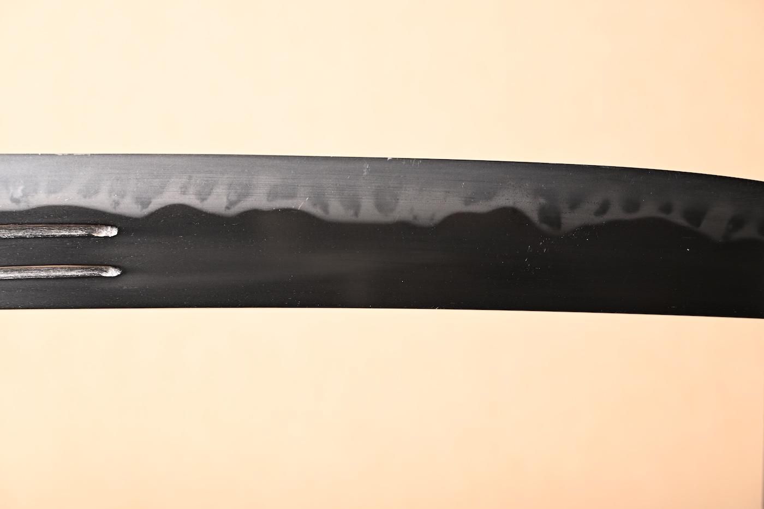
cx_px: 382
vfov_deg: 17.8
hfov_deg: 26.5
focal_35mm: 76
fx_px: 1623
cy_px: 254
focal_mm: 51
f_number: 4.8
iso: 100
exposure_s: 1/1.6
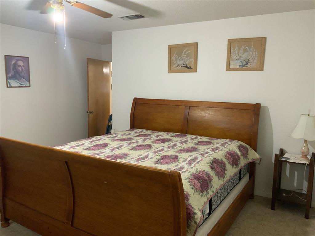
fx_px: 264
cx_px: 158
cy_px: 118
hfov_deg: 61.7
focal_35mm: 29
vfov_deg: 48.2
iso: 200
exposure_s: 1/60
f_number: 1.8
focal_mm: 3
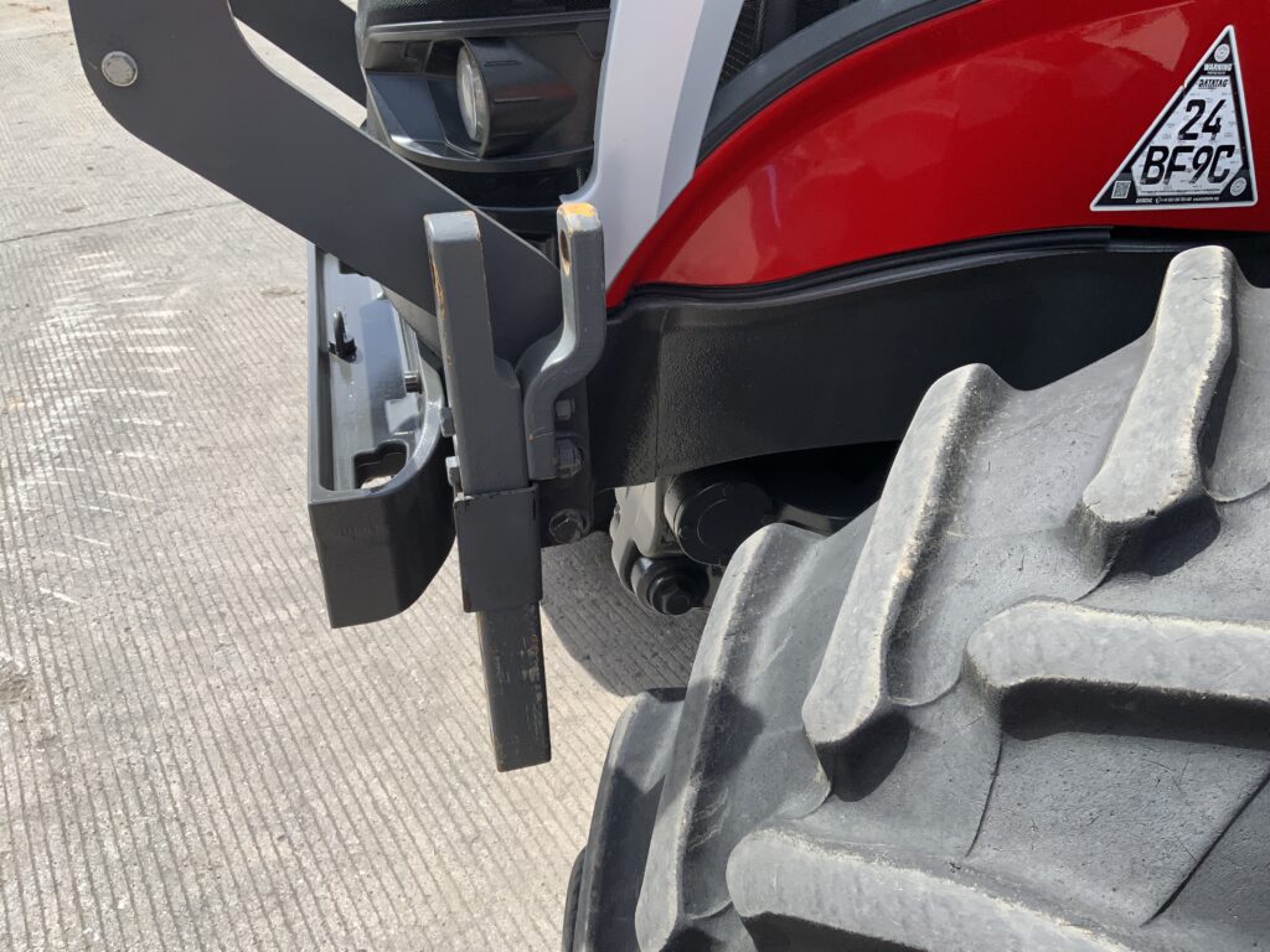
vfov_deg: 48.2
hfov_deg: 61.7
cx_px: 635
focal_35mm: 29
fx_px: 1064
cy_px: 476
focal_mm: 3
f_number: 1.8
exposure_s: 1/1451
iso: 16
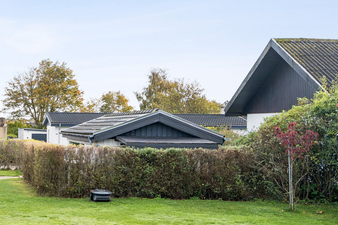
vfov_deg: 23.4
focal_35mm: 58
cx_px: -24
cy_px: 126
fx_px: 545
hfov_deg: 31.1
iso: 160
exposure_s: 1/320
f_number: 4
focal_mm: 26
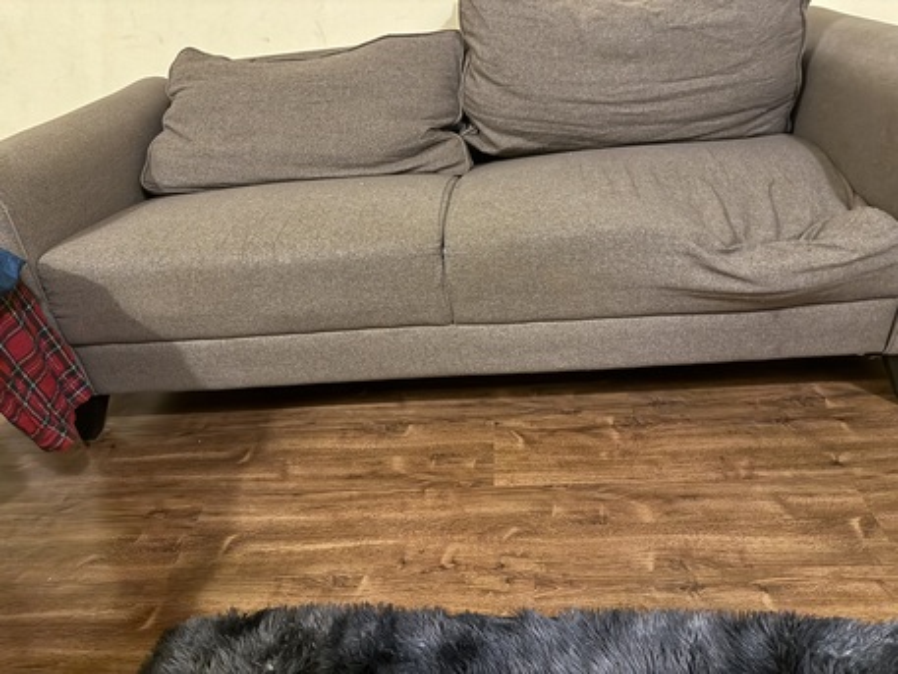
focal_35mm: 24
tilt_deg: -30.2
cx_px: 449
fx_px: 623
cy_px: 337
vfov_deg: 56.8
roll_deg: +8.4
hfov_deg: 71.6
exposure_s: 1/33
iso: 1000
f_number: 1.78
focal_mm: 6.76
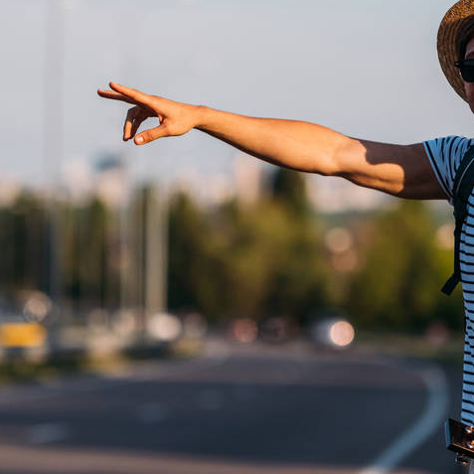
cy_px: 297
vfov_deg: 7.1
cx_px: 311
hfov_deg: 7.1
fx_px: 3811
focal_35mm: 246
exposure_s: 1/5000
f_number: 2.8
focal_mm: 135
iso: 400
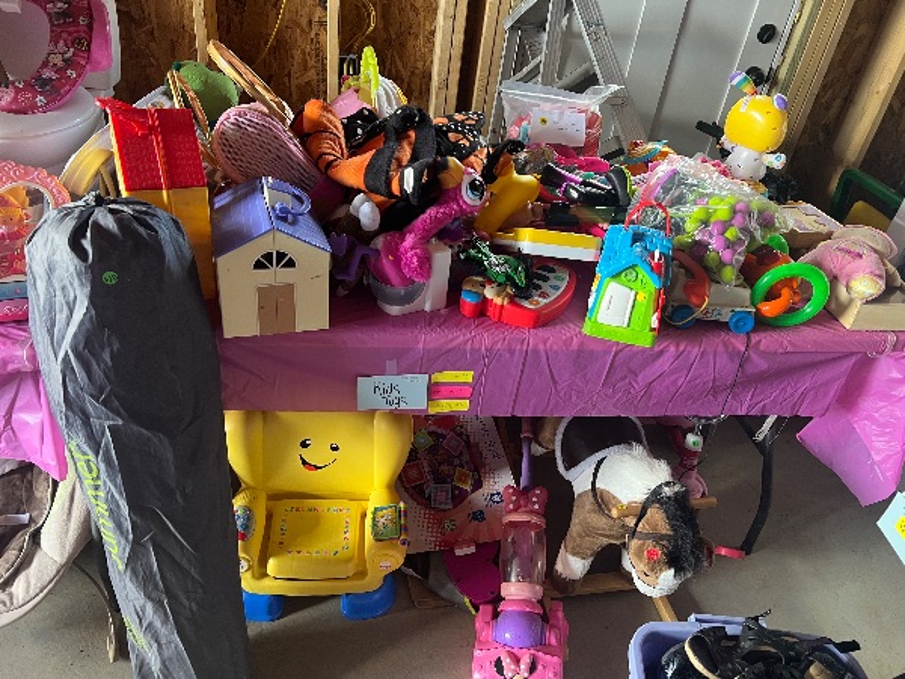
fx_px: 680
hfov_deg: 67.3
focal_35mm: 26
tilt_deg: -35.5
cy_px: 340
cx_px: 452
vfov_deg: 53.1
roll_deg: -8.5
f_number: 1.5
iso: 250
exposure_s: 1/60
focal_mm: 5.7
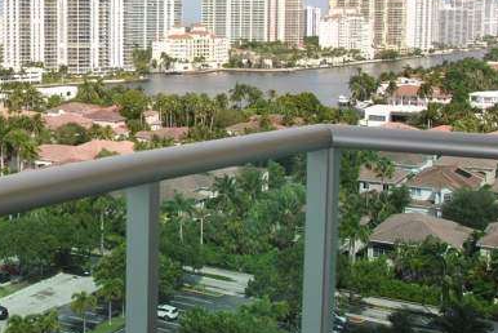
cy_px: 104
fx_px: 775
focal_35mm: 56
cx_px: 50
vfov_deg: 24.1
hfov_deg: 33.7
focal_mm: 18
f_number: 8
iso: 100
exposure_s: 1/200
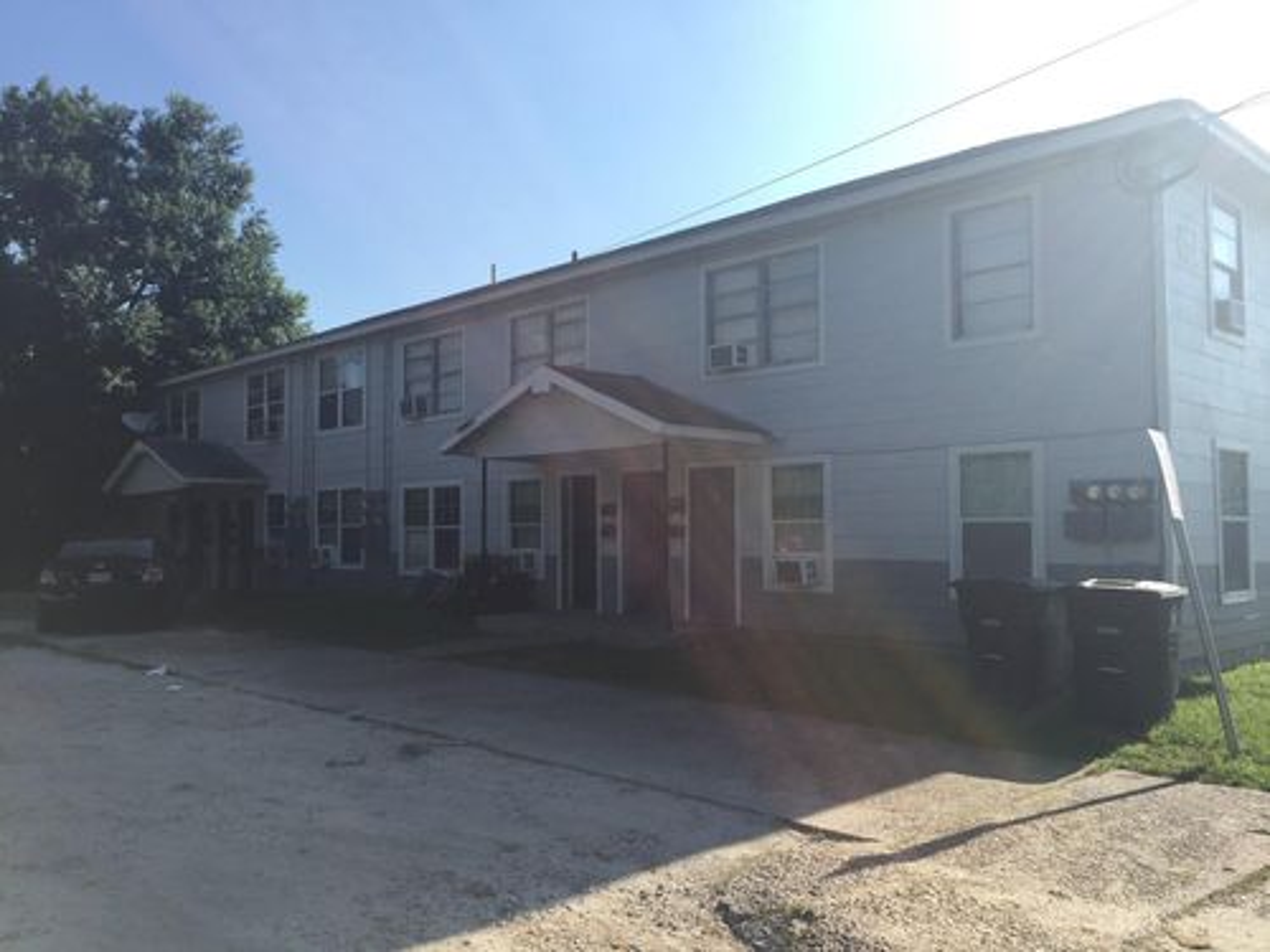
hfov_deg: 61.7
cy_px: 476
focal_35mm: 29
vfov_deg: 48.2
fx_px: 1064
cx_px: 635
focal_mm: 4.15
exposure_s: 1/1199
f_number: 2.2
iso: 32
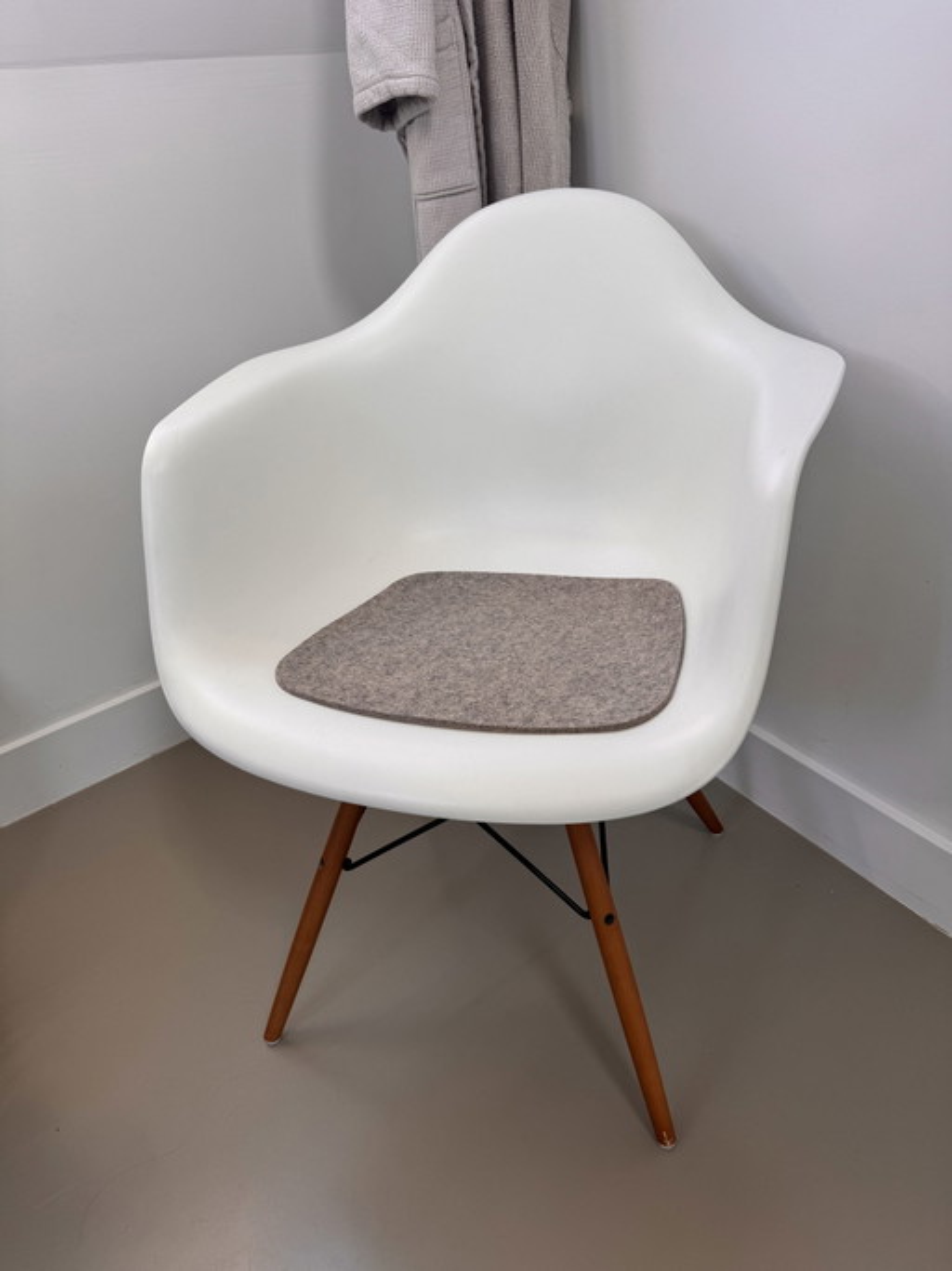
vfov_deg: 71.6
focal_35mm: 24
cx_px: 476
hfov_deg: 56.8
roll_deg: +6.5
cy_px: 636
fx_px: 880
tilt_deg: -31.1
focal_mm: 6.76
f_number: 1.78
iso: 64
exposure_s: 1/178
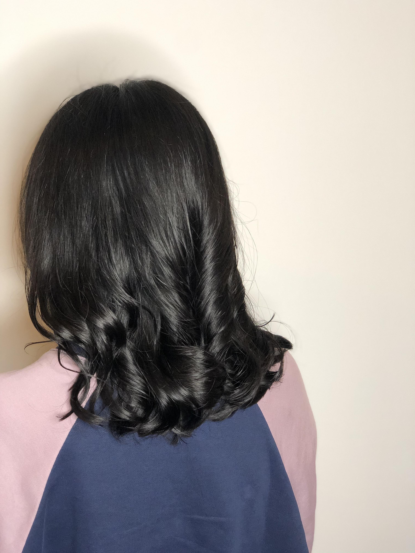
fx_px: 831
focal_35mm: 52
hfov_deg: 28.0
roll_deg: -2.1
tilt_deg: -9.0
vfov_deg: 36.8
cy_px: 276
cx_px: 208
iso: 80
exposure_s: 1/50
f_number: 2.4
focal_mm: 6
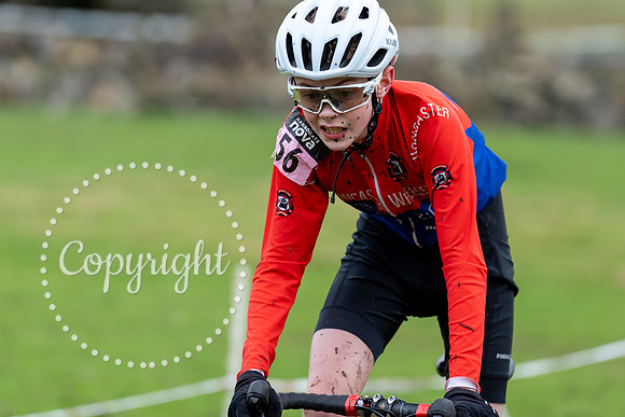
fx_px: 5077
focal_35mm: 292
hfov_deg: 7.0
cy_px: 112
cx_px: 322
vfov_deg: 4.7
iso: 1000
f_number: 3.2
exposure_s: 1/1000
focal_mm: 200
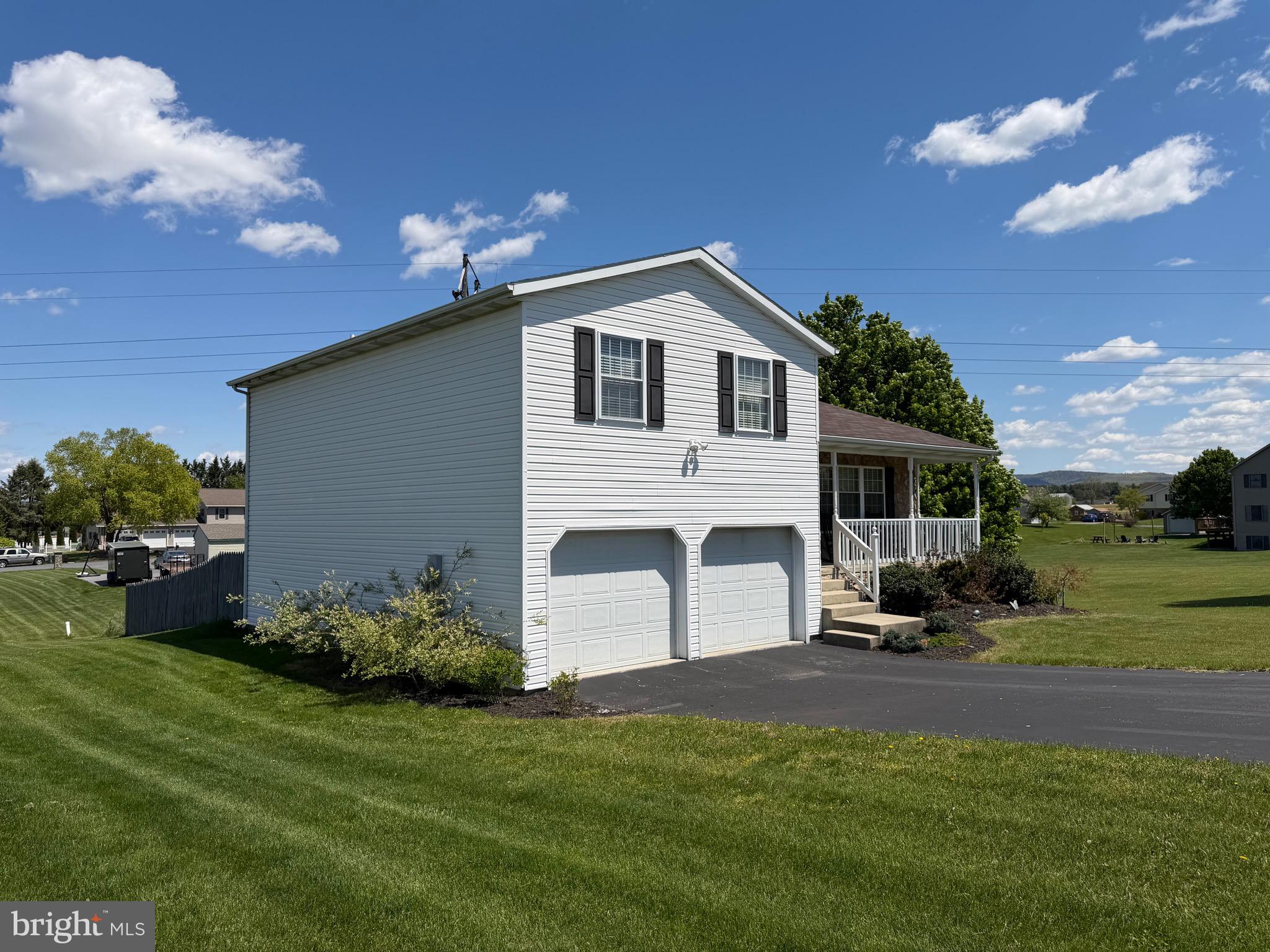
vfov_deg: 56.8
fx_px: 881
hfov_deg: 71.6
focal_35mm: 24
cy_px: 476
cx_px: 635
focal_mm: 6.76
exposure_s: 1/7353
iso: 80
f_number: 1.78
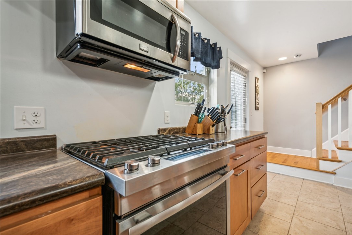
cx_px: 176
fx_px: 156
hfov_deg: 96.7
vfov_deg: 73.8
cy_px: 118
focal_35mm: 16
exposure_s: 1/2.5
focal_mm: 16
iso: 50
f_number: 11
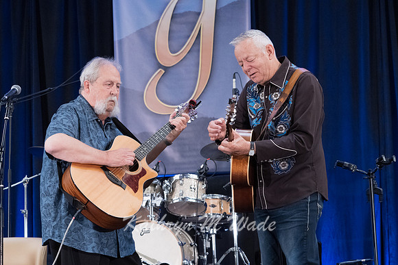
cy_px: 132
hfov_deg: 21.7
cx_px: 199
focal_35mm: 94
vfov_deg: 14.6
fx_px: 1039
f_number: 5.6
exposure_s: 1/250
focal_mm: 94
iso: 12800
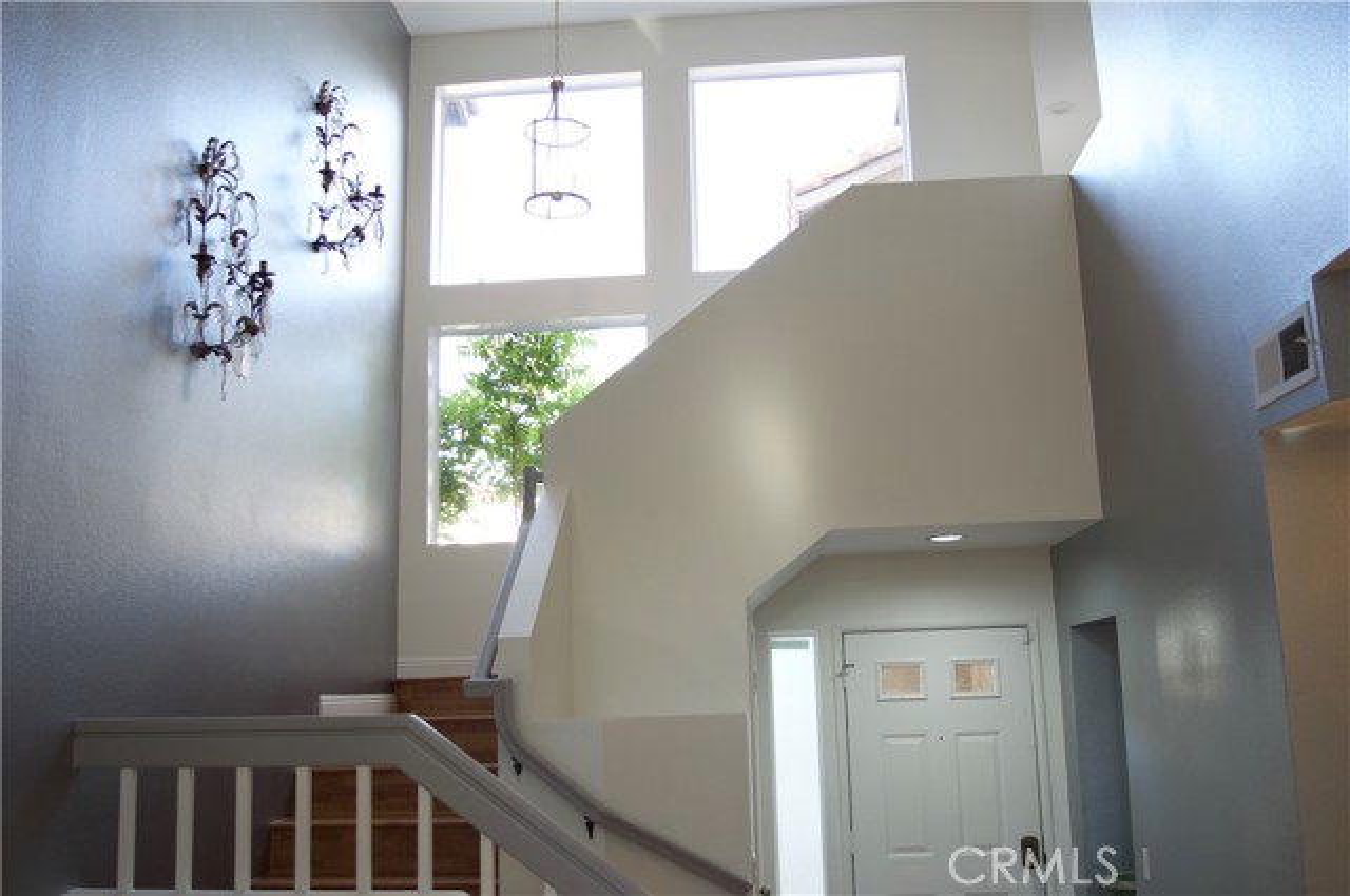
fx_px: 1292
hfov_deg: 55.2
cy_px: 448
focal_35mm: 34
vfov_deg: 38.3
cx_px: 675
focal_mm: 23
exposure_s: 1/15
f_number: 3.8
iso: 100
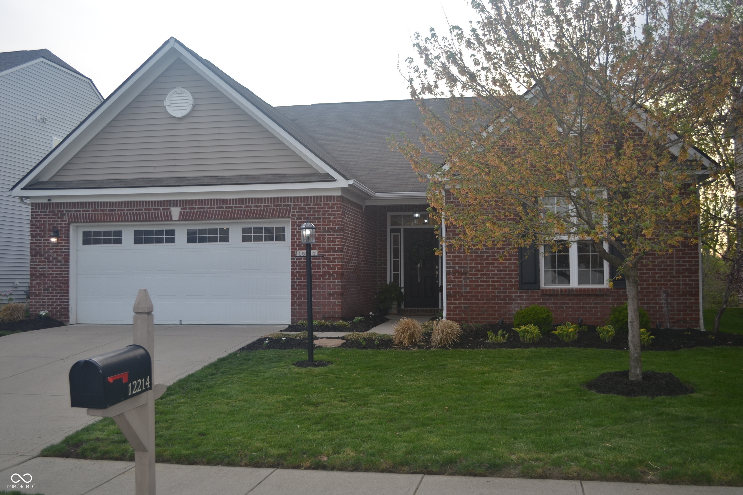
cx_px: 372
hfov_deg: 53.1
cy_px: 248
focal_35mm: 36
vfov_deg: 36.9
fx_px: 743
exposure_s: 1/200
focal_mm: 24
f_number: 4.5
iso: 100
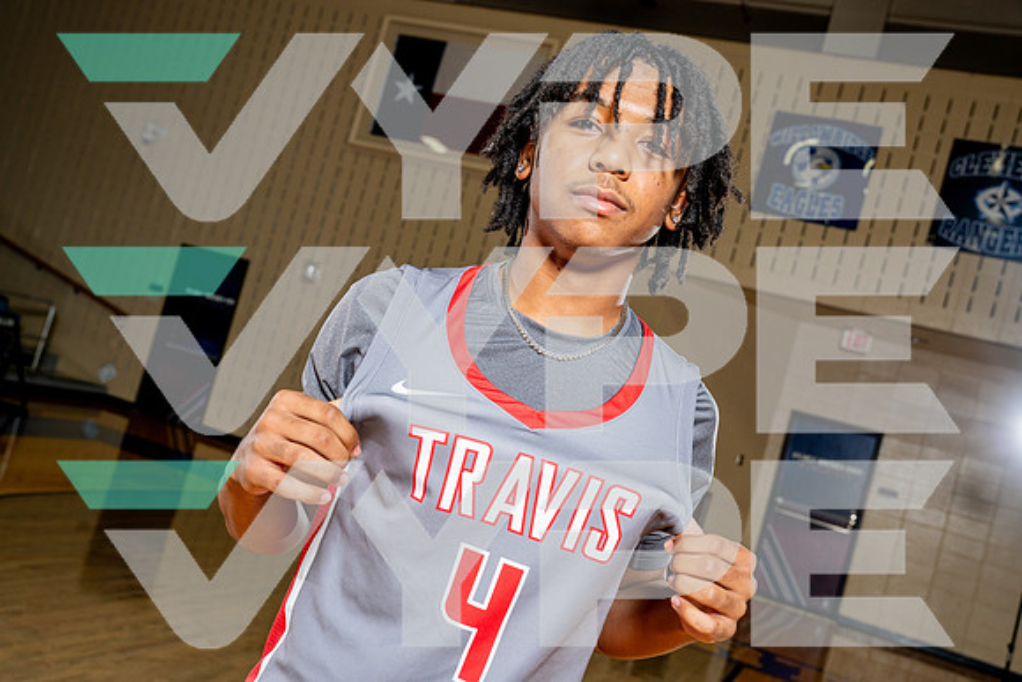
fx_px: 1051
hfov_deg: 51.9
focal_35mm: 37
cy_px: 341
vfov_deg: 36.0
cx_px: 511
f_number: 5.6
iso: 400
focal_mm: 37
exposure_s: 1/250
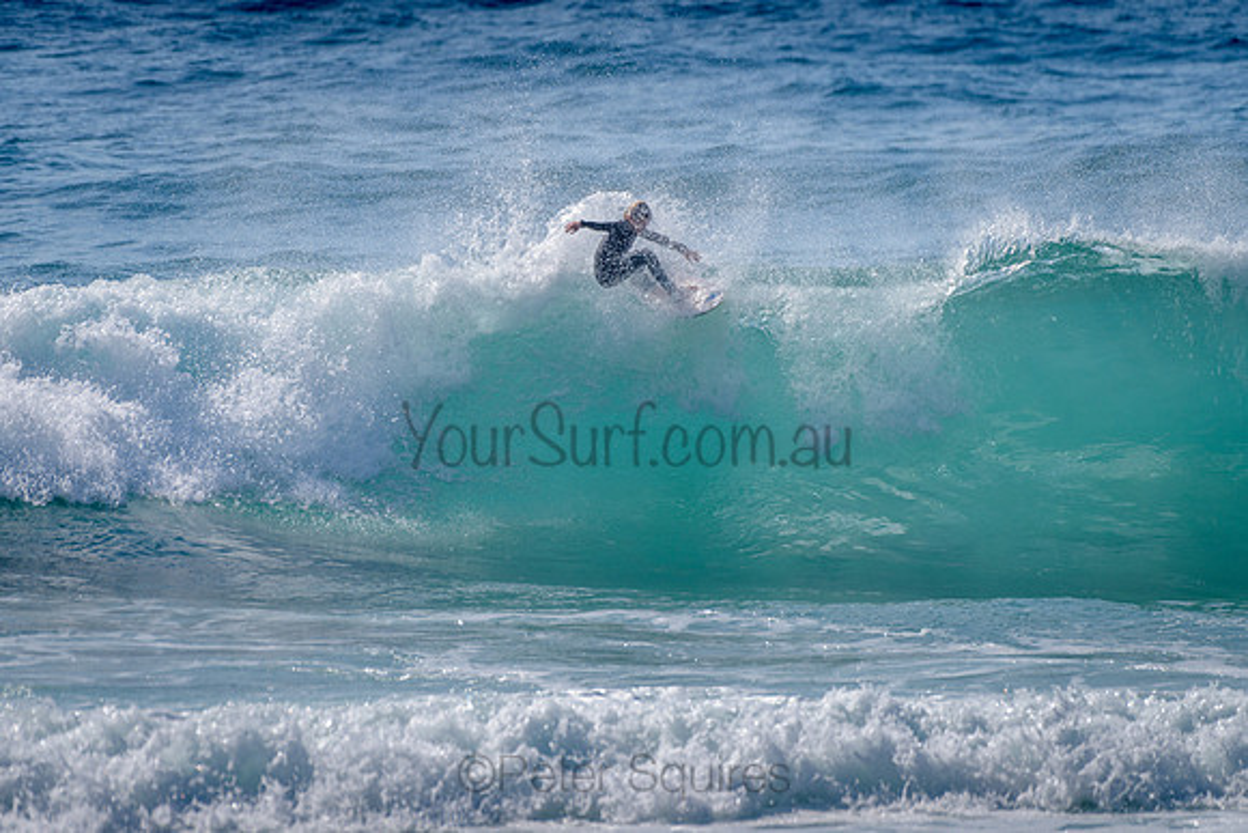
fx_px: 21260
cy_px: 322
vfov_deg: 2.2
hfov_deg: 3.4
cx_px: 621
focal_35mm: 613
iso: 110
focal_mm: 500
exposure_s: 1/2000
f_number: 5.6
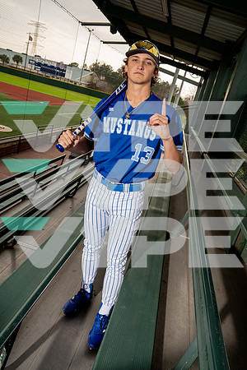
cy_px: 185
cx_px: 124
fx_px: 288
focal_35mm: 28
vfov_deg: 65.5
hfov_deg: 46.4
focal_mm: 28
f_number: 6.3
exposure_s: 1/250
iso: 640
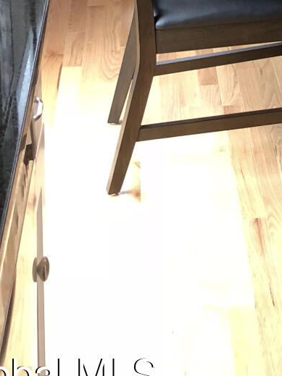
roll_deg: -0.2
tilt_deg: -7.2
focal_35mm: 108
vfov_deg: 15.8
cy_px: -284
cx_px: 357
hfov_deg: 13.3
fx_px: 1174
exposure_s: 1/15
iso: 40
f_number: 1.8
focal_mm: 4
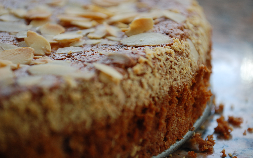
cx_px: 127
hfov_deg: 24.5
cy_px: 78
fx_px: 583
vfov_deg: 15.4
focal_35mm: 85
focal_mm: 55
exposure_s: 1/60
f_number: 5.6
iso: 400
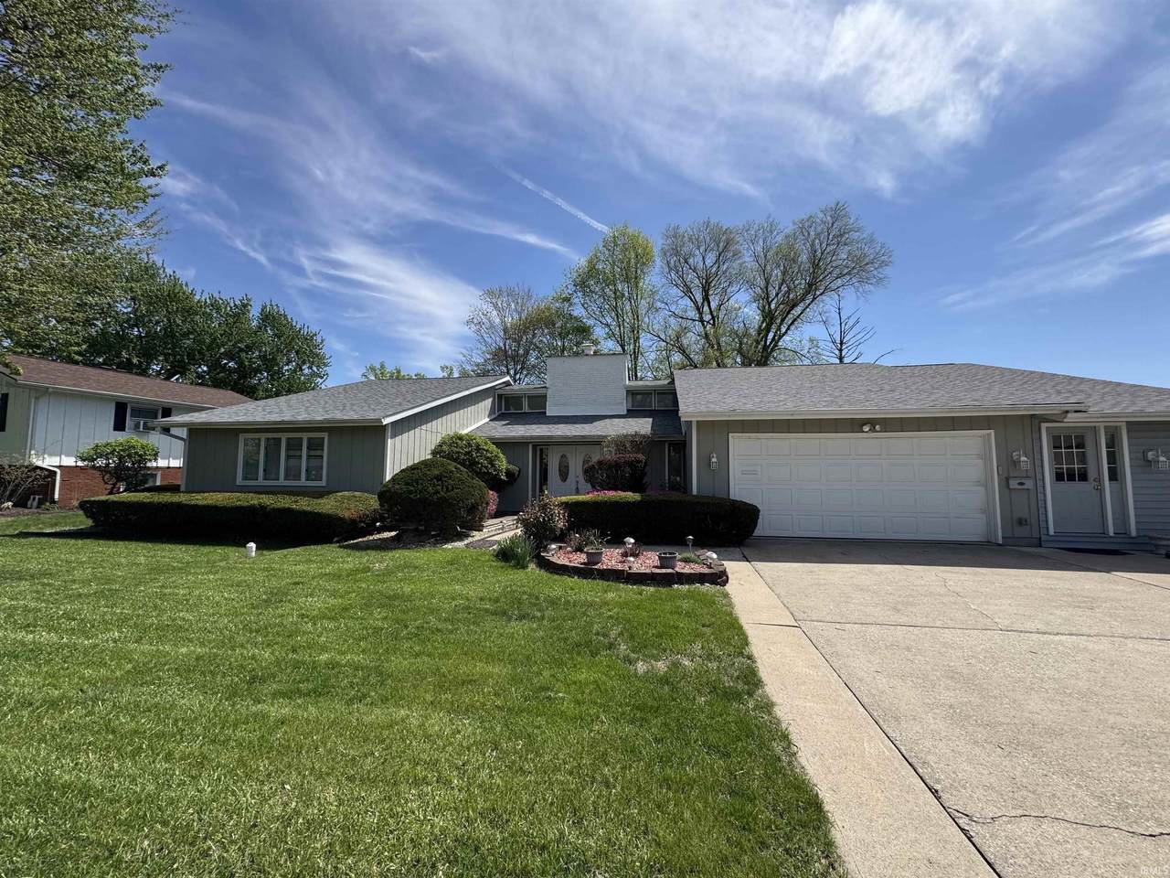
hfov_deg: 102.1
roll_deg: -0.3
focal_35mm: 14
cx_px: 585
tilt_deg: +5.1
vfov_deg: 85.7
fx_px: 473
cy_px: 439
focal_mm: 2.22
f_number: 2.2
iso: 50
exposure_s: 1/1880
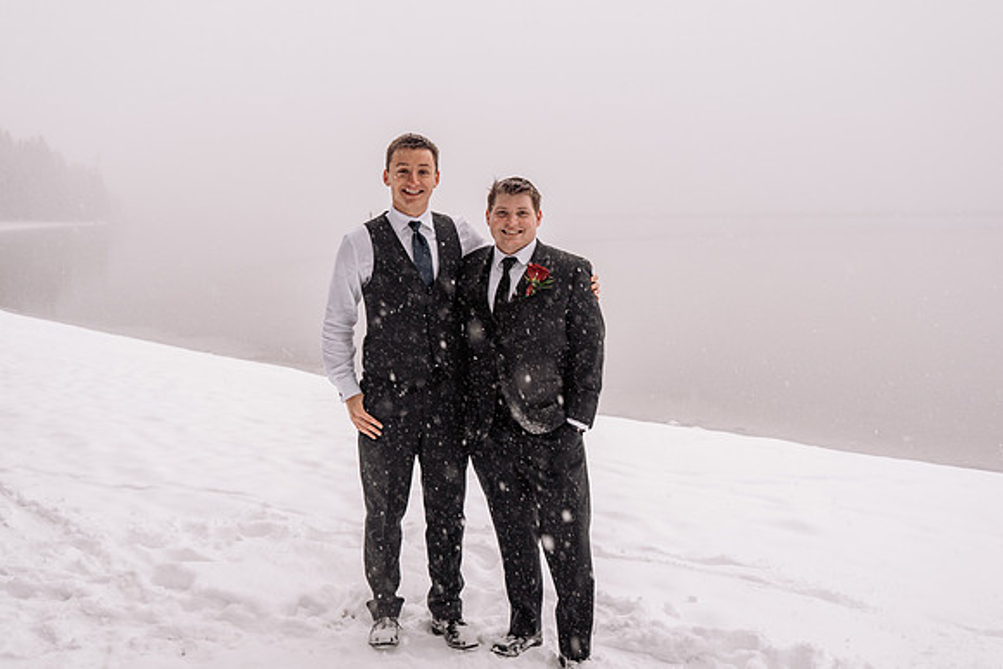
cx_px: 502
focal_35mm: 37
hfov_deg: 51.7
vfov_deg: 35.8
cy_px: 334
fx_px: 1035
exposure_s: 1/250
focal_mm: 35
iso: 1250
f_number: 5
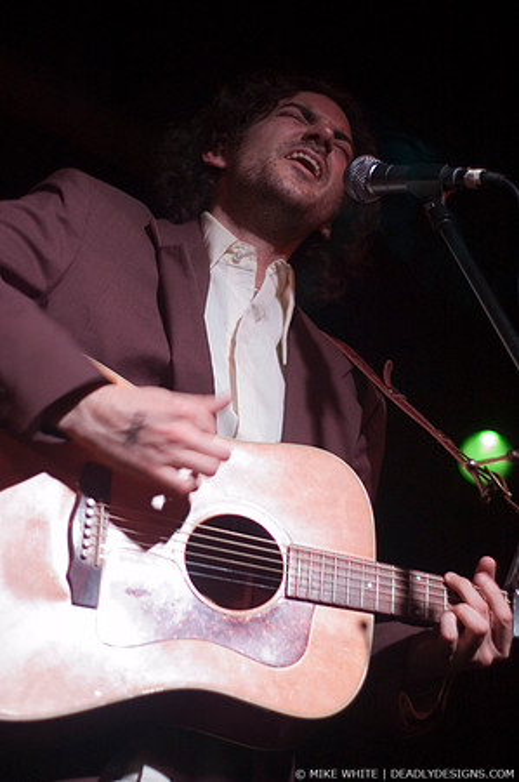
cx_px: 260
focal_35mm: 75
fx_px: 1626
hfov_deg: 18.1
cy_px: 391
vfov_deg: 27.0
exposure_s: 1/40
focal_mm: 50
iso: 800
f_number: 2.2
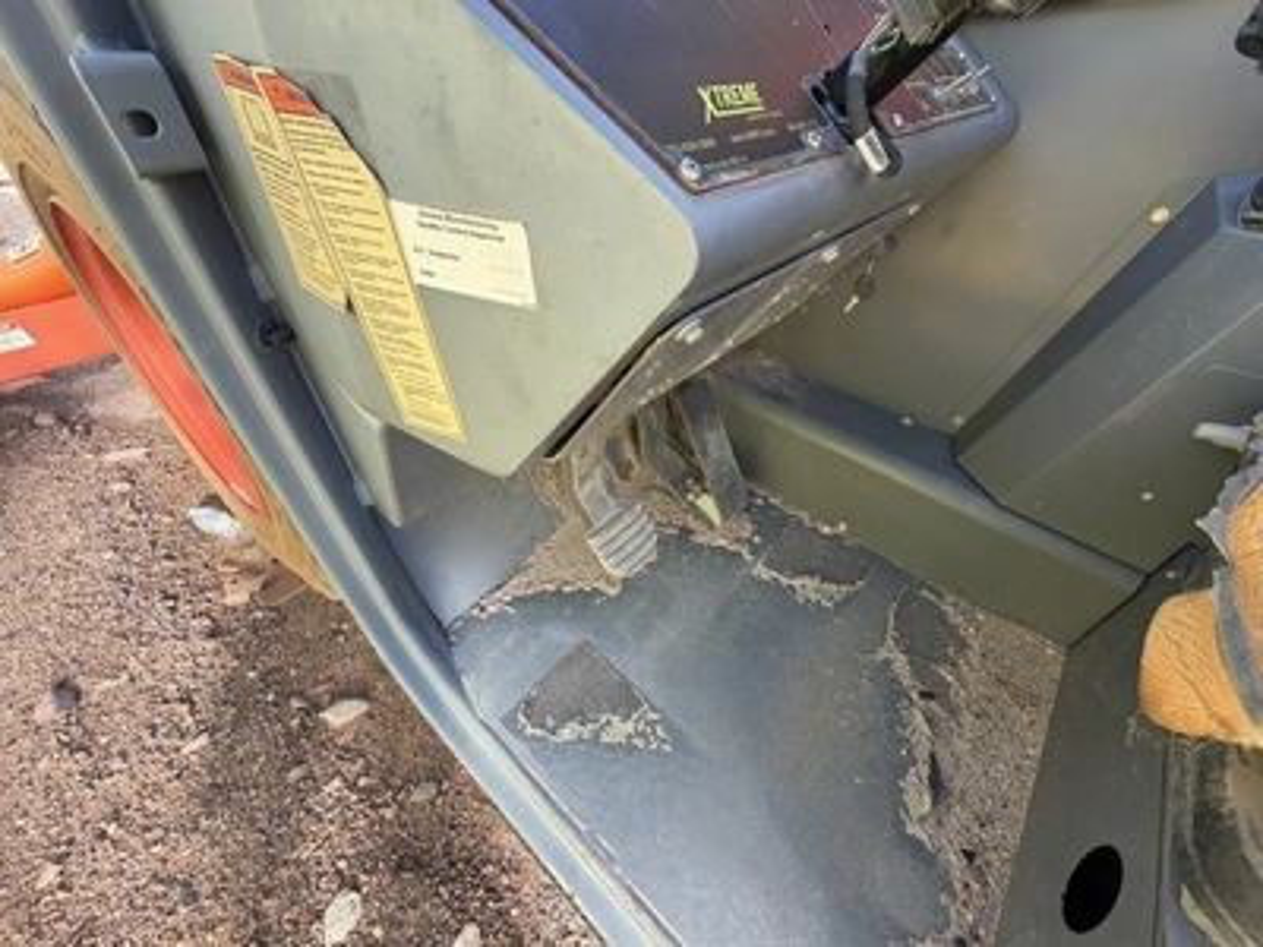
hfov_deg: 102.1
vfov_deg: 85.7
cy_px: 474
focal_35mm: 14
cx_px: 632
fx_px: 511
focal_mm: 2.22
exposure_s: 1/145
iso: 50
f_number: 2.2
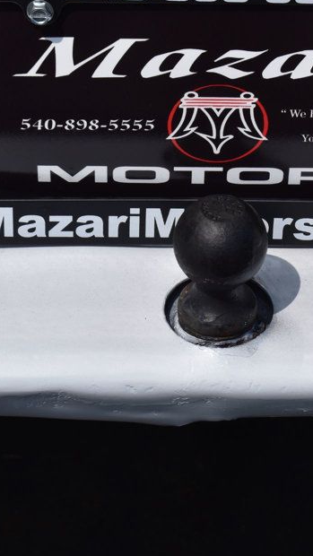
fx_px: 1991
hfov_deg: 9.0
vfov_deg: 15.9
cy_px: 282
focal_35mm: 135
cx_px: 223
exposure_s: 1/640
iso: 200
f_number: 11
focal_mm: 52
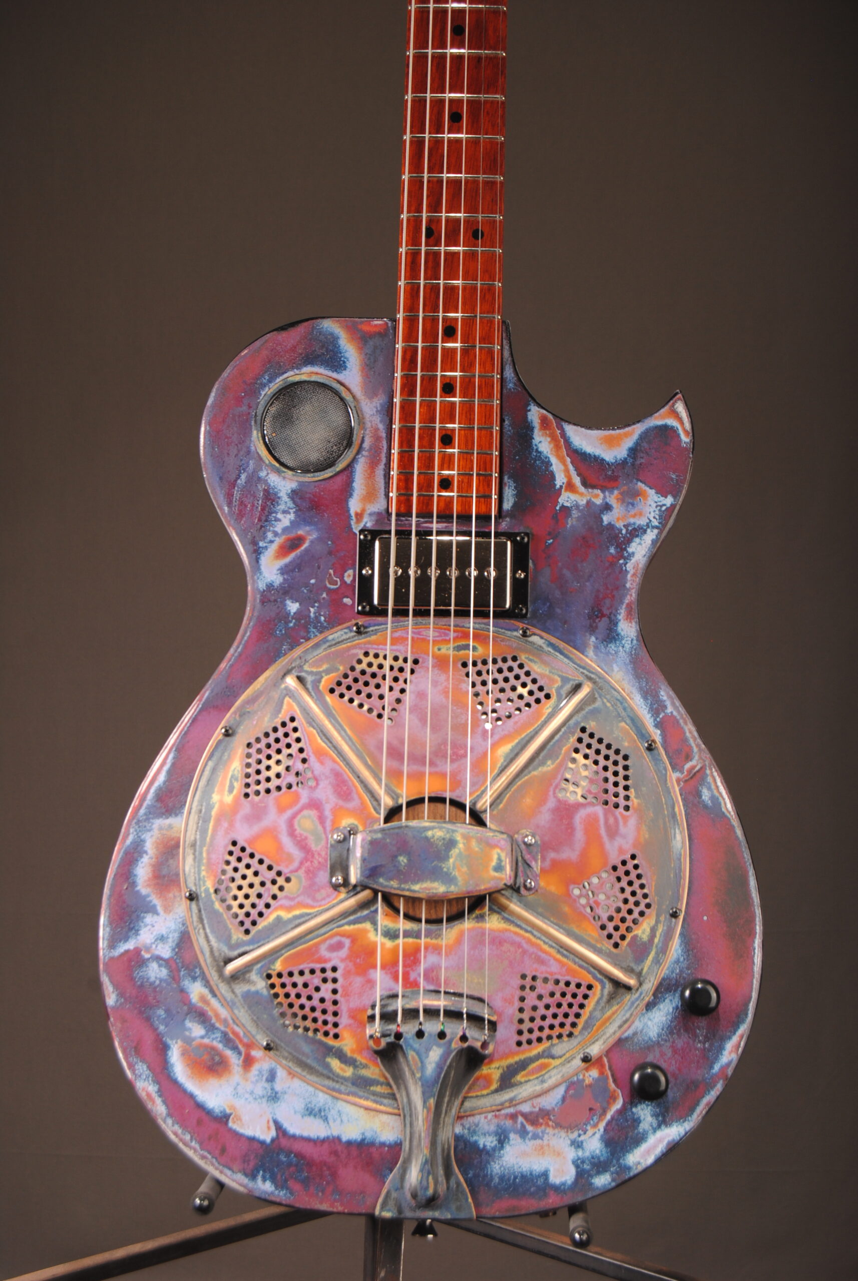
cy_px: 640
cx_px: 429
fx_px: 2566
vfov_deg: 28.0
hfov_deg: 19.0
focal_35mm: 72
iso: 100
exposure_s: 1/160
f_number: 8
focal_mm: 48
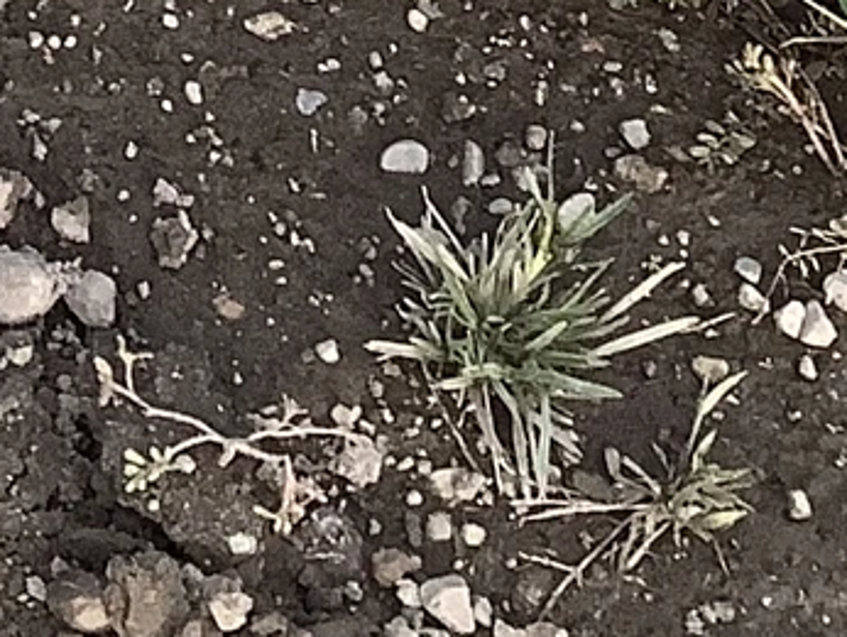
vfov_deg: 7.5
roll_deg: -2.6
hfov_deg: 10.9
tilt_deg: -34.1
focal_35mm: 179
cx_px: -110
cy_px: -1100
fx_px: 4383
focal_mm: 3.3
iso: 100
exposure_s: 1/60
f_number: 2.4
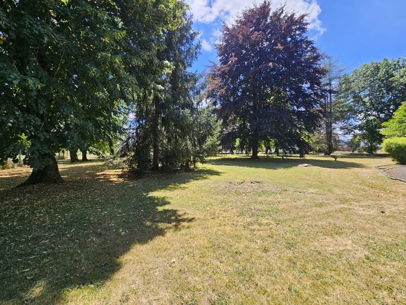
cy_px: 152
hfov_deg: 106.2
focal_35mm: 13
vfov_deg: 89.9
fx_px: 152
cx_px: 203
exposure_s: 1/724
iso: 50
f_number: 2.2
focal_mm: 2.2
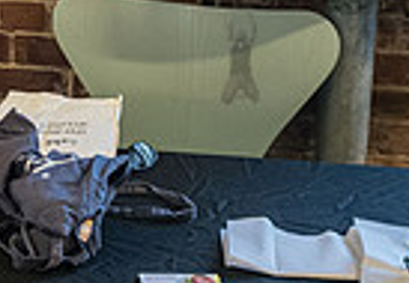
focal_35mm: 140
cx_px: -137
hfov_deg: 13.9
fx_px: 1610
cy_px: -158
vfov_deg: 9.7
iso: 2500
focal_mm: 27
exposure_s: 1/320
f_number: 4.5
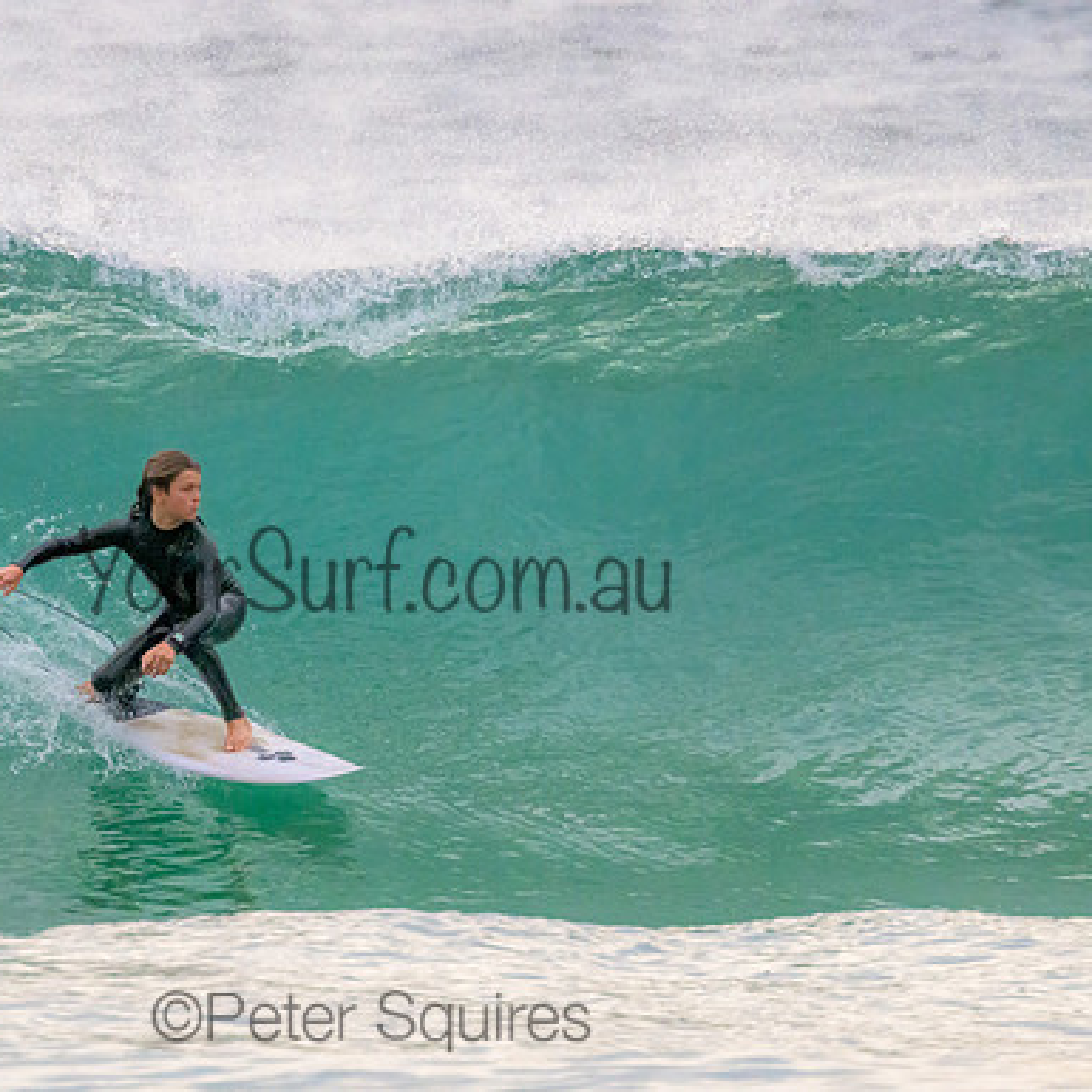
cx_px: 372
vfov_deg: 1.7
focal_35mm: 1025
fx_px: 36583
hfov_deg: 1.7
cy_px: 546
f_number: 11
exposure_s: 1/2000
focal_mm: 800
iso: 14400
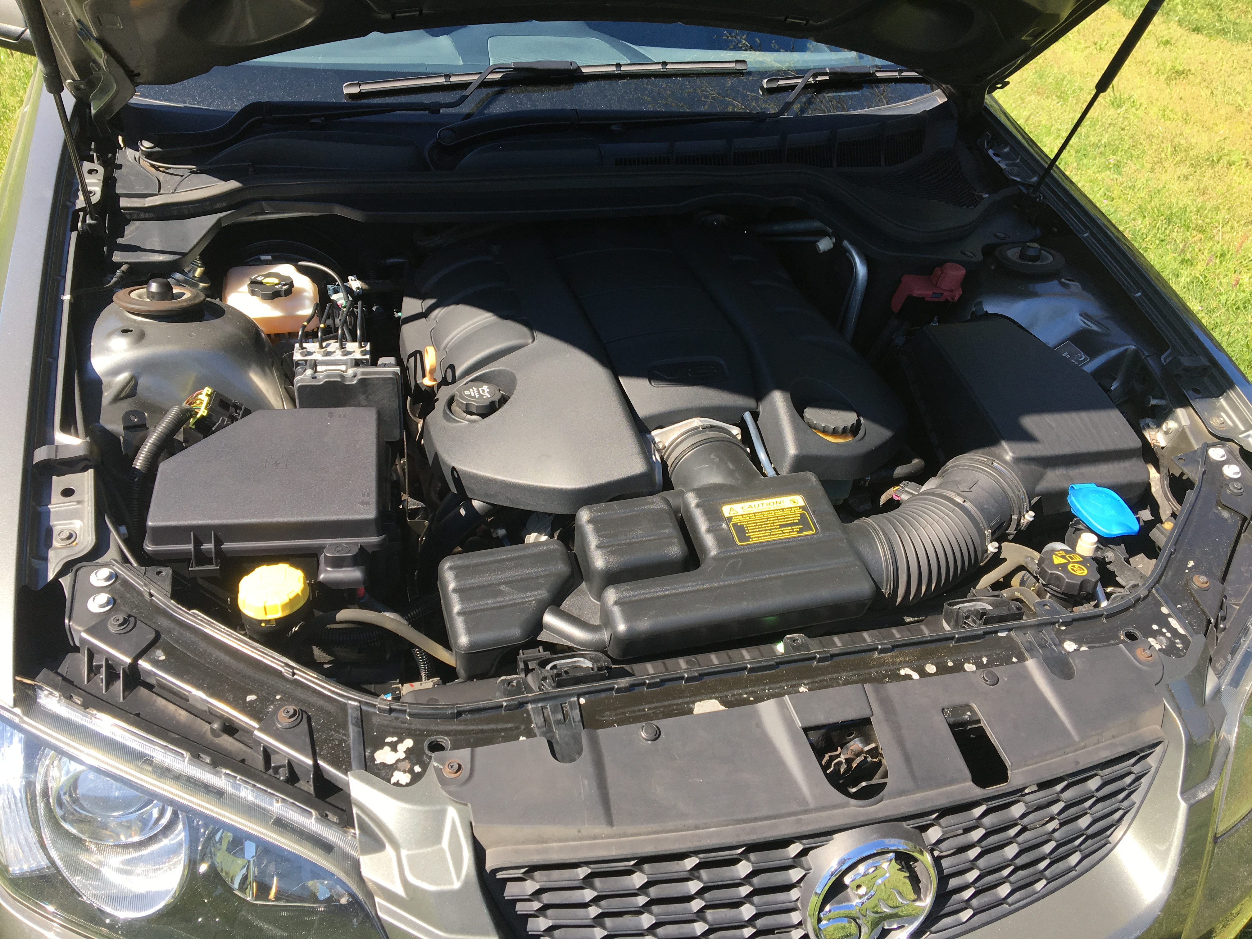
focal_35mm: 29
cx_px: 626
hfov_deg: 61.7
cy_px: 470
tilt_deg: -35.2
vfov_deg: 48.2
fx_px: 1049
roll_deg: -5.1
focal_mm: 4.15
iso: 25
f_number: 2.2
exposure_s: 1/484
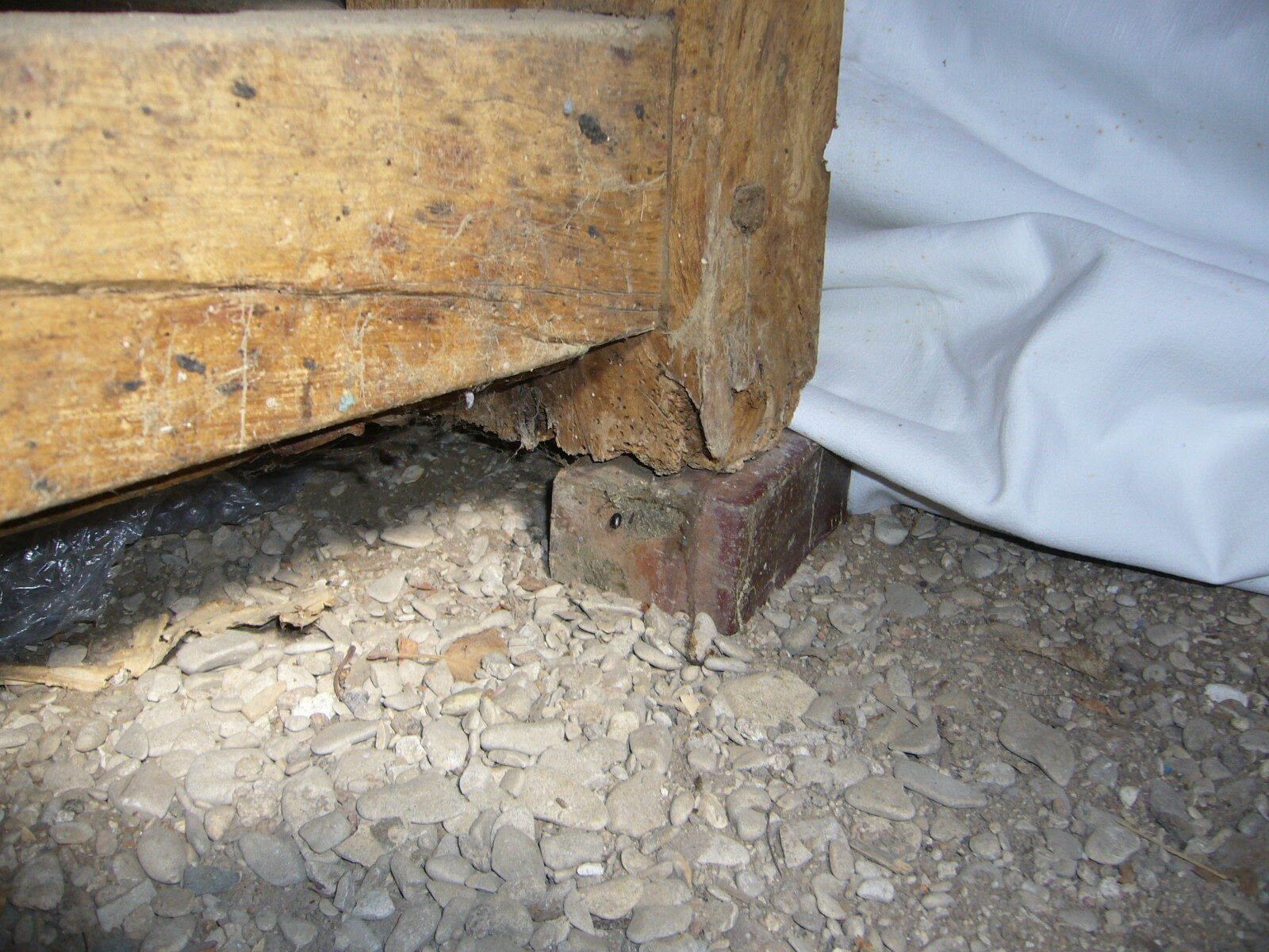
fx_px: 1283
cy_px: 476
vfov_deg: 40.7
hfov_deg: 52.6
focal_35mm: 35
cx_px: 634
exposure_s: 1/60
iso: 80
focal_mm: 5.8
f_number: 2.8
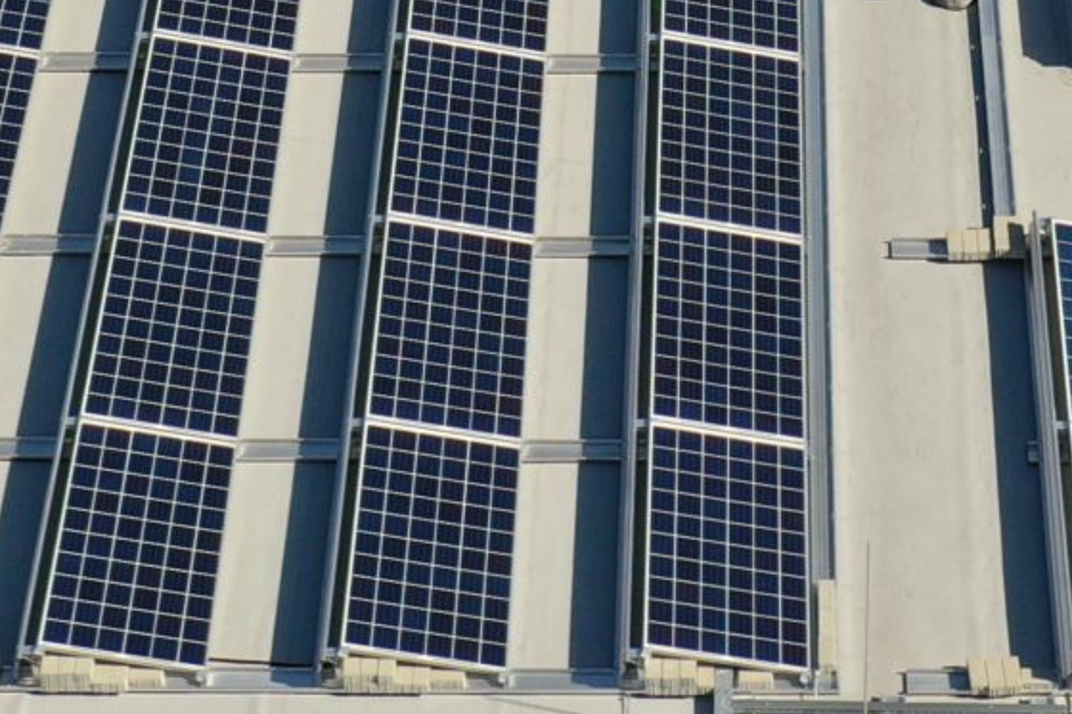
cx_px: 735
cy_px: -906
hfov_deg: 16.0
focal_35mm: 128
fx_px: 3810
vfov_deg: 9.7
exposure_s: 1/50
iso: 100
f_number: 4
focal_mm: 10.26
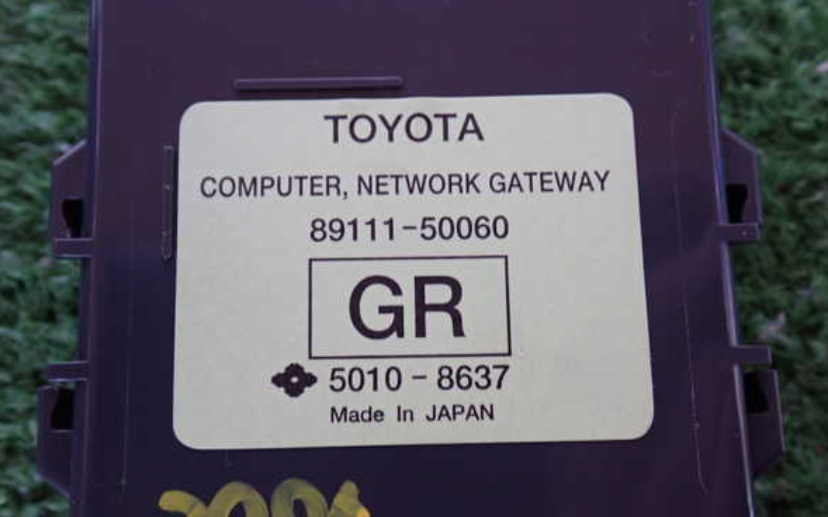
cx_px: 413
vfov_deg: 31.2
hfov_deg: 48.2
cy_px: 260
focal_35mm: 41
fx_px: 925
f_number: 2.7
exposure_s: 1/40
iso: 320
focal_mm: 6.83
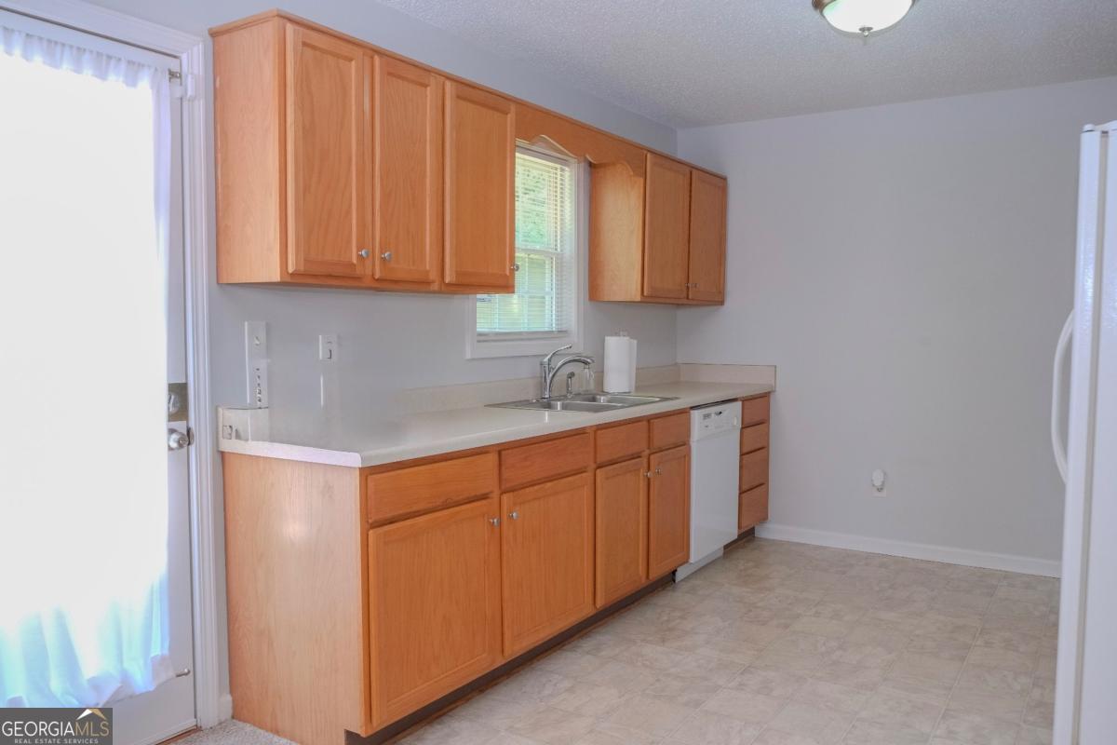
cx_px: 558
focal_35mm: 27
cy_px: 372
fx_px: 838
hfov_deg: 67.4
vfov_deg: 47.9
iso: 1600
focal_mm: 18
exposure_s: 1/100
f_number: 4.5
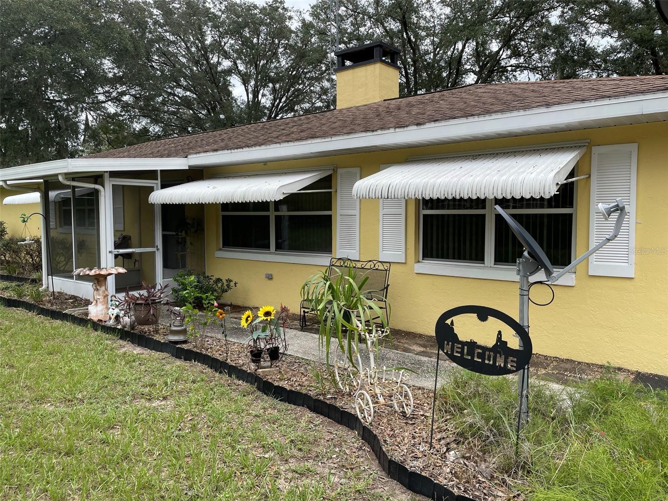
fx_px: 502
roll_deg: +0.9
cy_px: 250
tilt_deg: -3.4
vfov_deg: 53.1
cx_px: 334
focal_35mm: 26
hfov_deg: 67.3
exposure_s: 1/1435
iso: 32
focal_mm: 4.2
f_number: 1.6
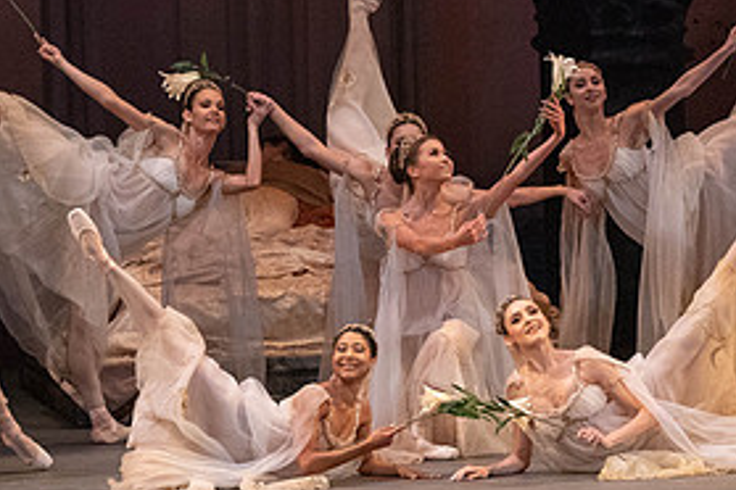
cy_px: -31
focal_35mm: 497
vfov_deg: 2.8
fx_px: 10160
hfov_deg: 4.1
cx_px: 524
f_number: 7.1
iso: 8000
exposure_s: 1/320
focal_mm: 200
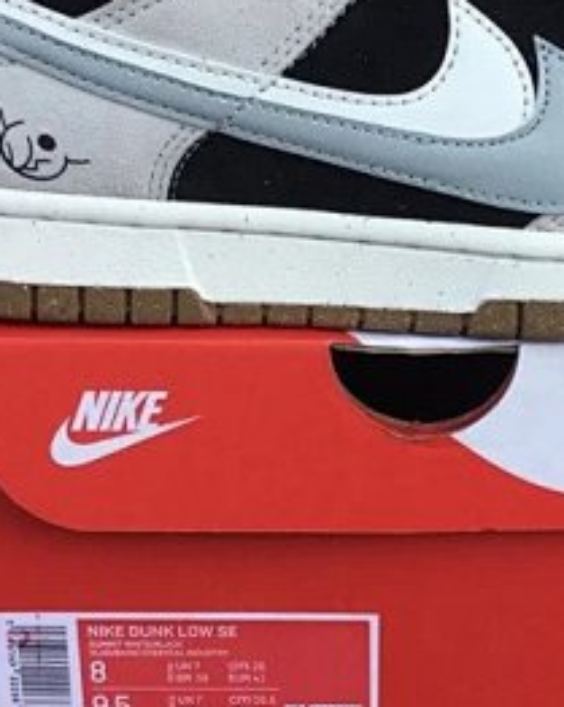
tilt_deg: -18.8
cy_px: 243
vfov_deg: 25.6
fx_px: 1547
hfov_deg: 20.4
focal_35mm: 74
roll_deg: -1.2
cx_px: 459
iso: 25
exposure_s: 1/418
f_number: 2.4
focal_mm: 3.3
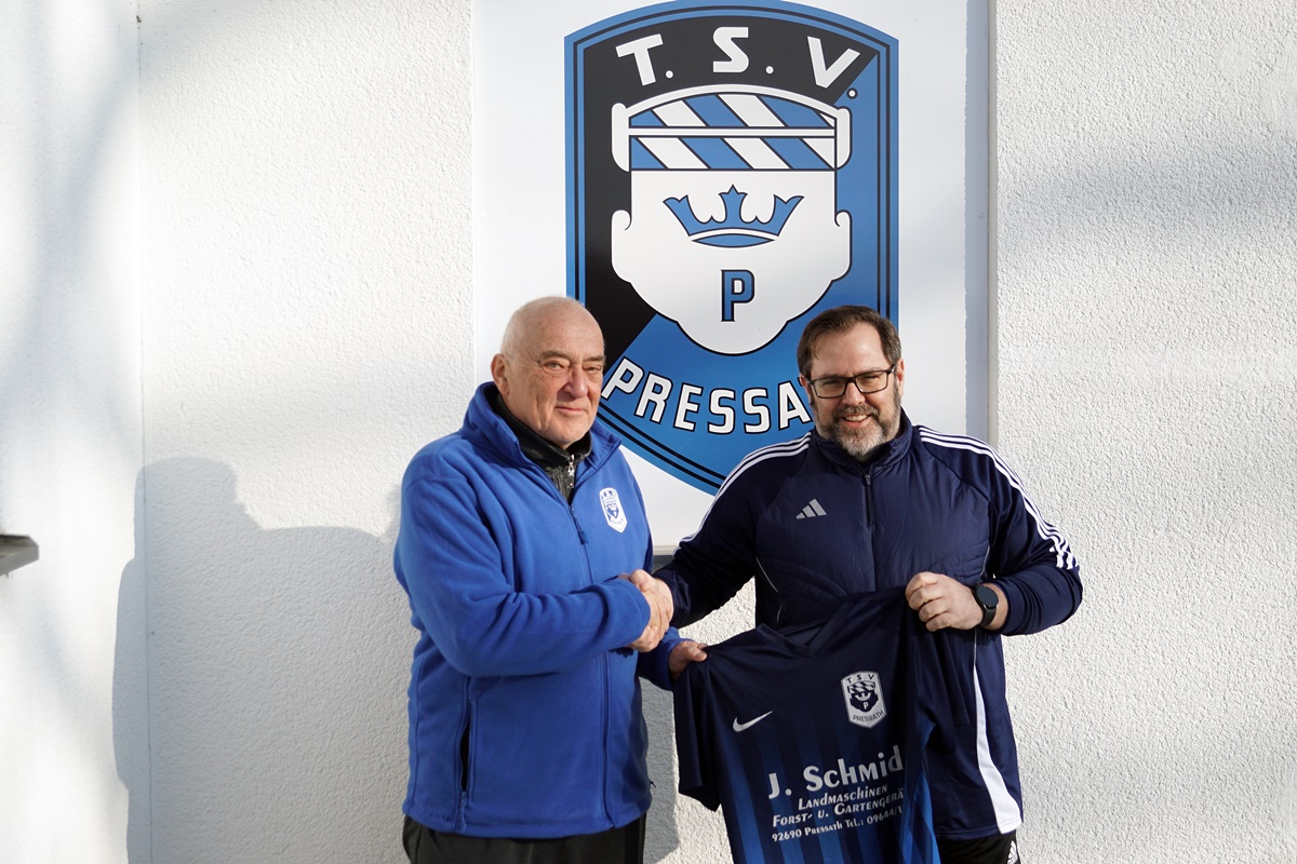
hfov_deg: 43.6
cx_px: 648
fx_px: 1621
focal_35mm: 45
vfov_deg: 29.9
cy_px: 432
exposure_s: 1/2000
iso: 250
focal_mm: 30
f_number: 4.5
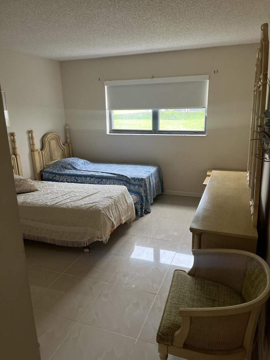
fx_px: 270
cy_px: 180
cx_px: 135
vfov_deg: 67.3
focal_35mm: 26
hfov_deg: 53.1
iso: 250
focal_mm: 5.1
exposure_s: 1/60
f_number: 1.6
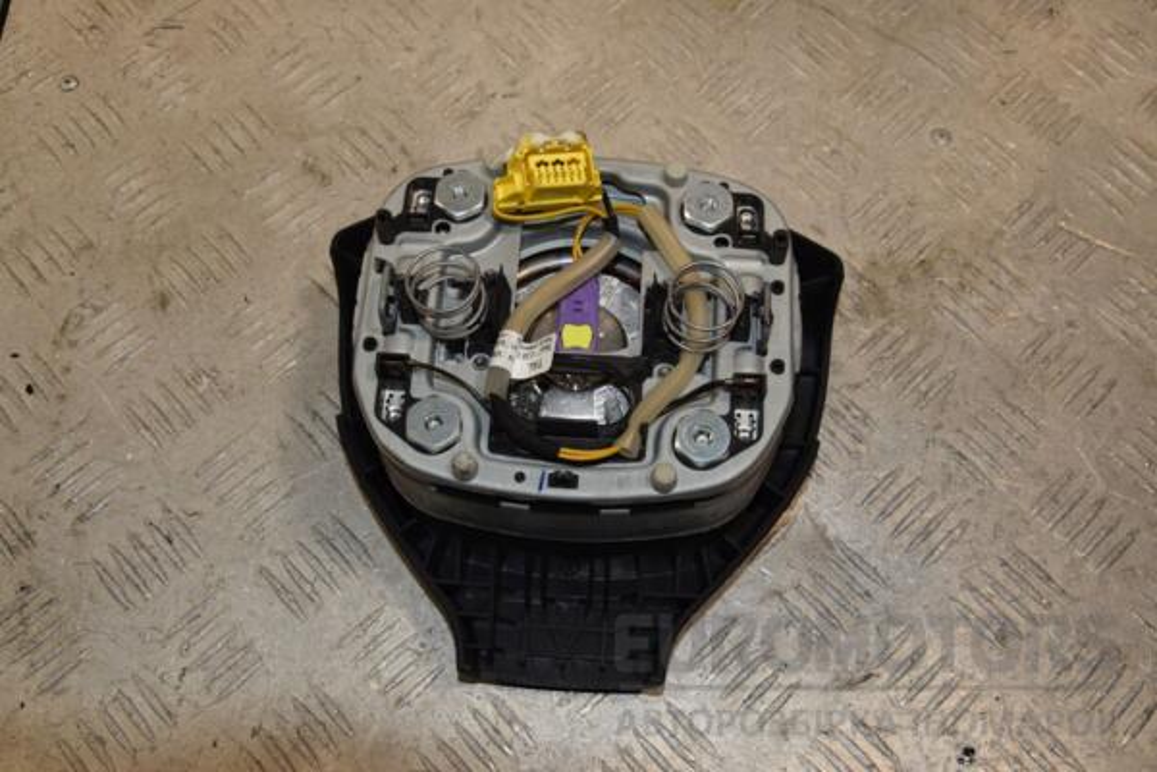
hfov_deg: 49.6
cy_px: 386
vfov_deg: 34.2
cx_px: 578
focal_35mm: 39
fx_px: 1253
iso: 800
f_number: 10
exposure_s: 1/200
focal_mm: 26
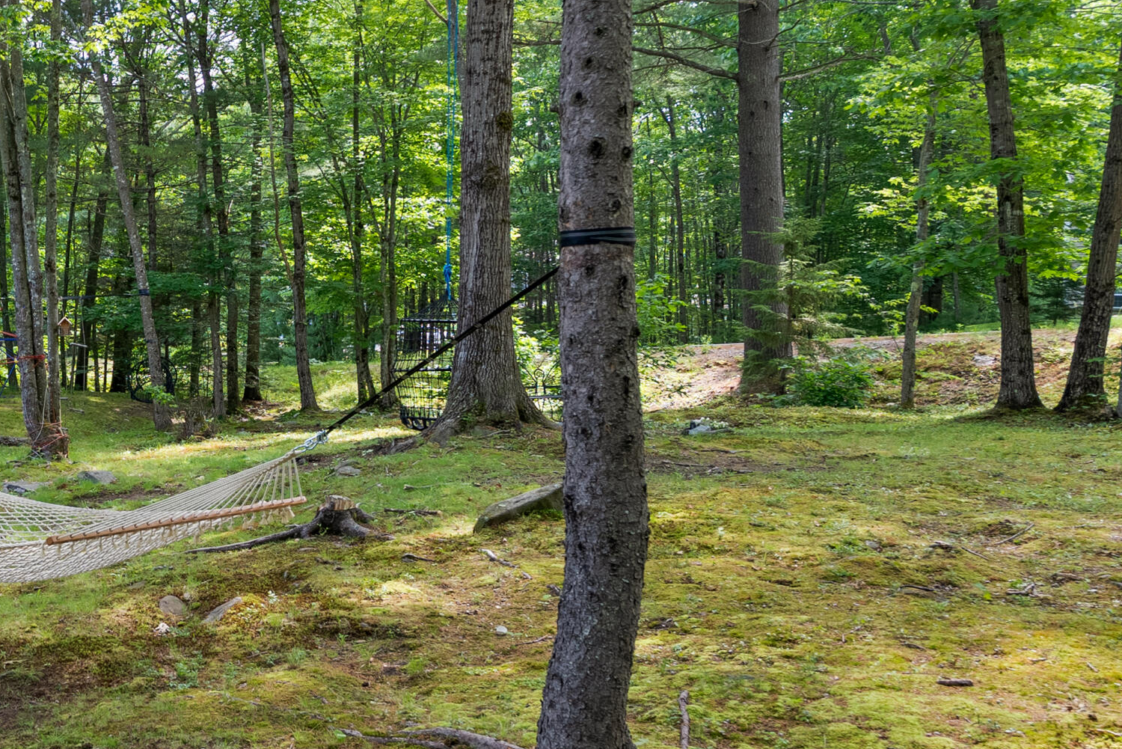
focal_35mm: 44
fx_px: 1372
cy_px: 303
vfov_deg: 30.5
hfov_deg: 39.6
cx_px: 22
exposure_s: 1/200
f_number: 7.1
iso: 320
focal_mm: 22
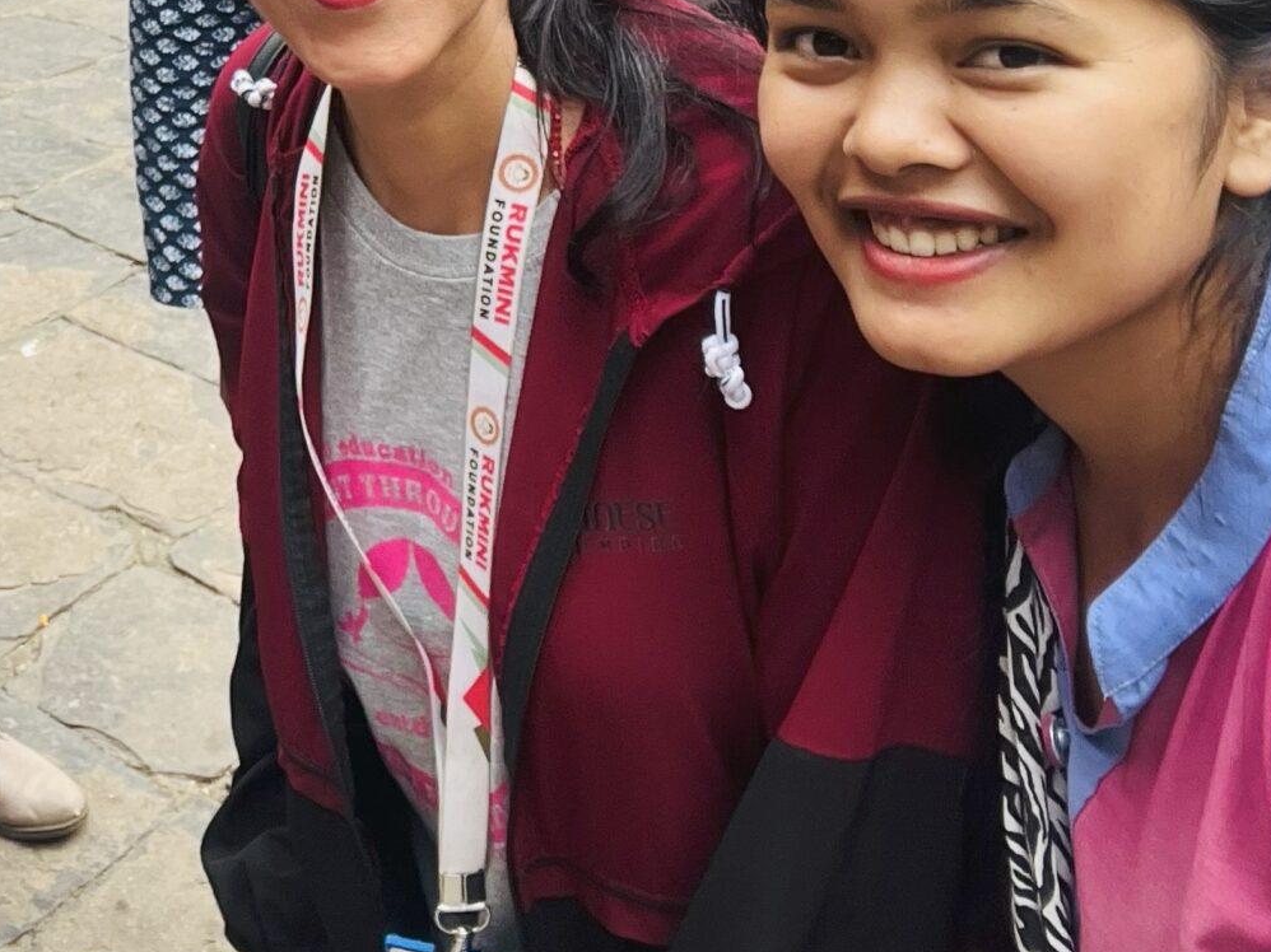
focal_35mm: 59
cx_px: -24
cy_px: -239
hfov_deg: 30.2
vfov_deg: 22.5
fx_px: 2166
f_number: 2.2
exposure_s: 1/121
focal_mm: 2.71
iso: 40
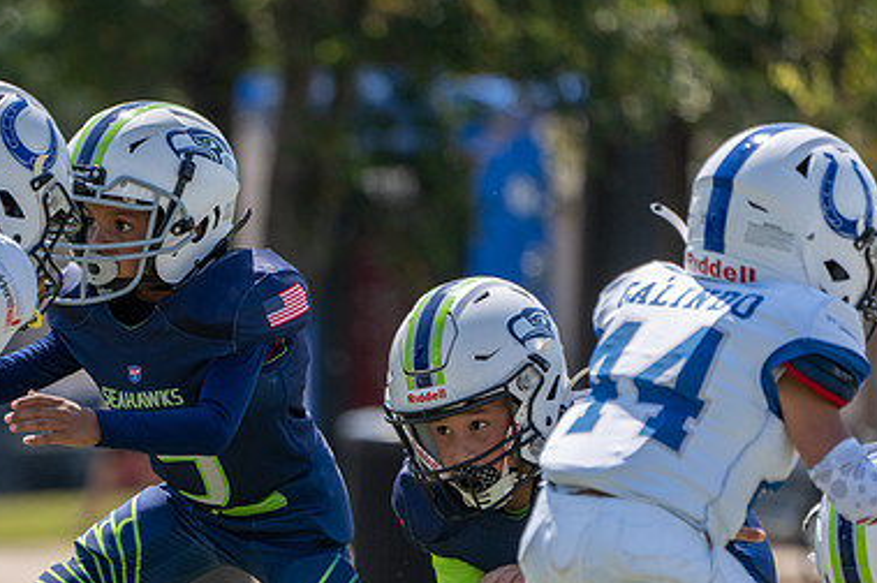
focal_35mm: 793
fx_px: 19301
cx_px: 166
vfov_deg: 1.7
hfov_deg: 2.6
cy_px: 500
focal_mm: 400
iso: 320
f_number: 5.6
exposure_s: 1/1250
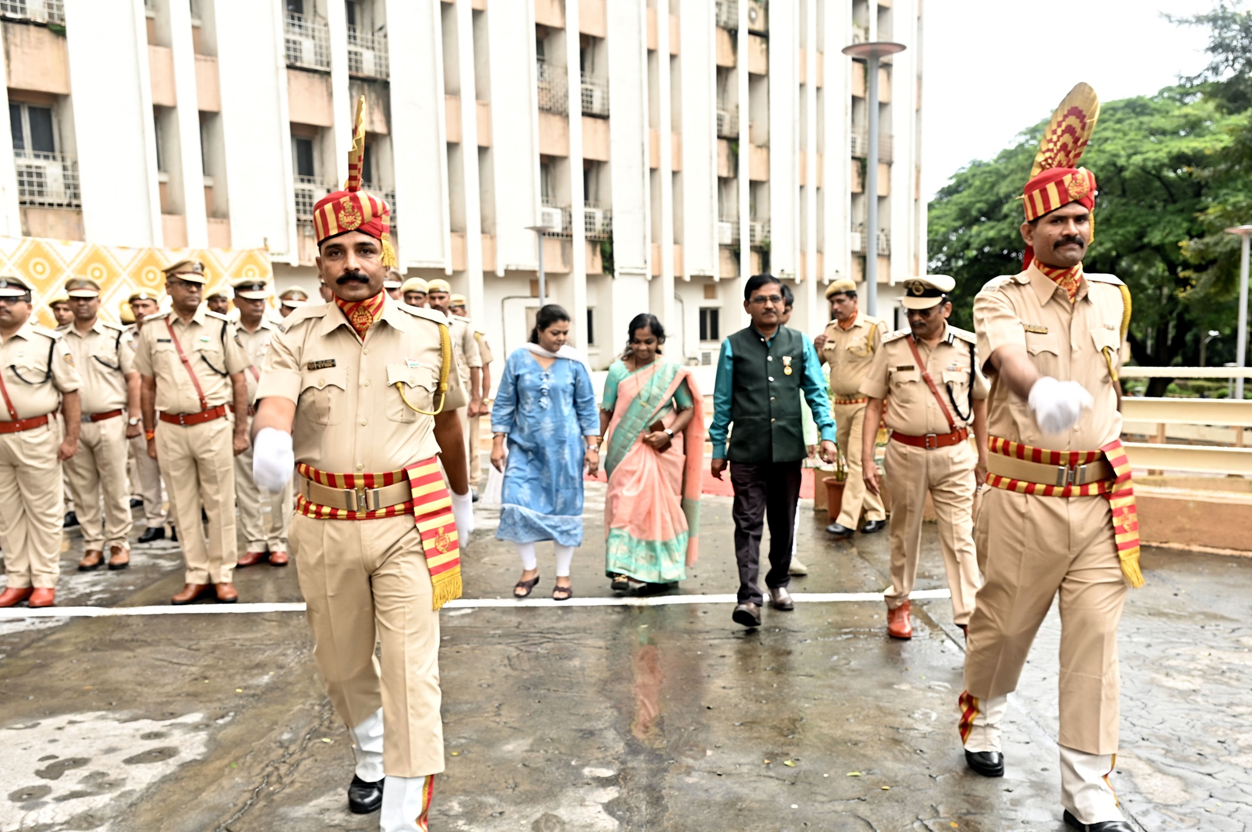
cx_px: 631
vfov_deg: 41.0
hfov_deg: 58.8
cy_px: 445
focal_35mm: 32
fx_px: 1112
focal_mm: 29
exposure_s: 1/125
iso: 200
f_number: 5.6
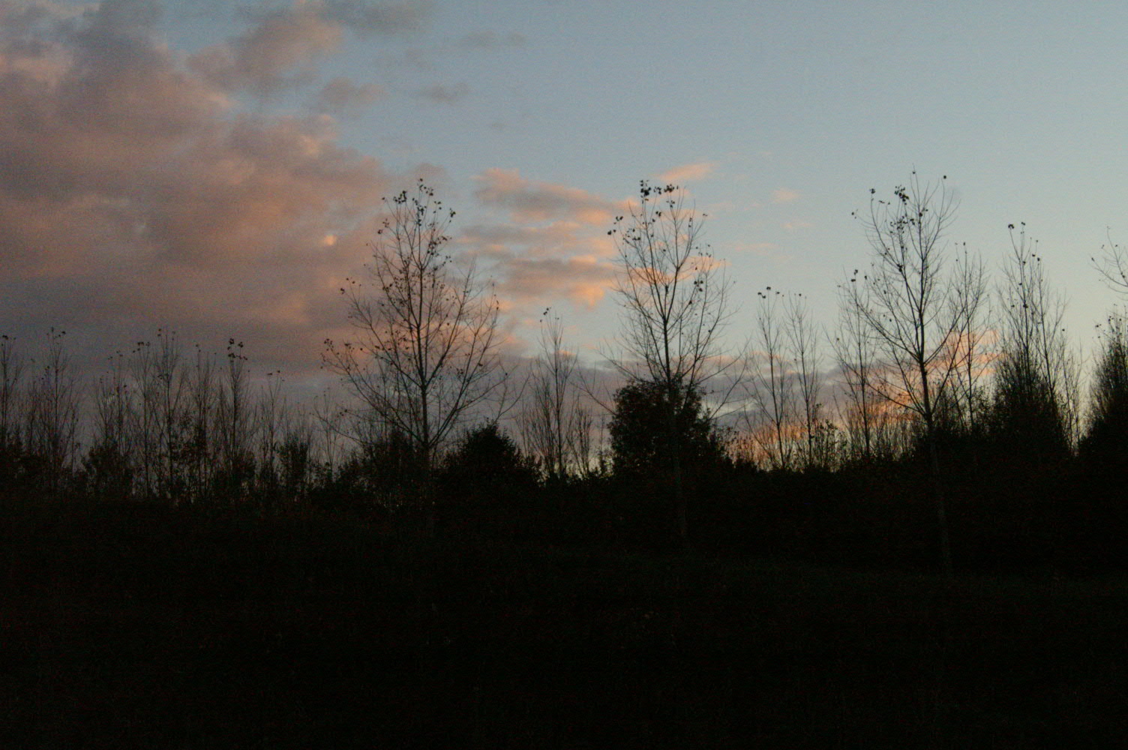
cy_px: 375
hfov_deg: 37.9
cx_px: 564
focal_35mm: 52
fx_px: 1644
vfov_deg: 25.7
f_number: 11
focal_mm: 35
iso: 3200
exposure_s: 1/800
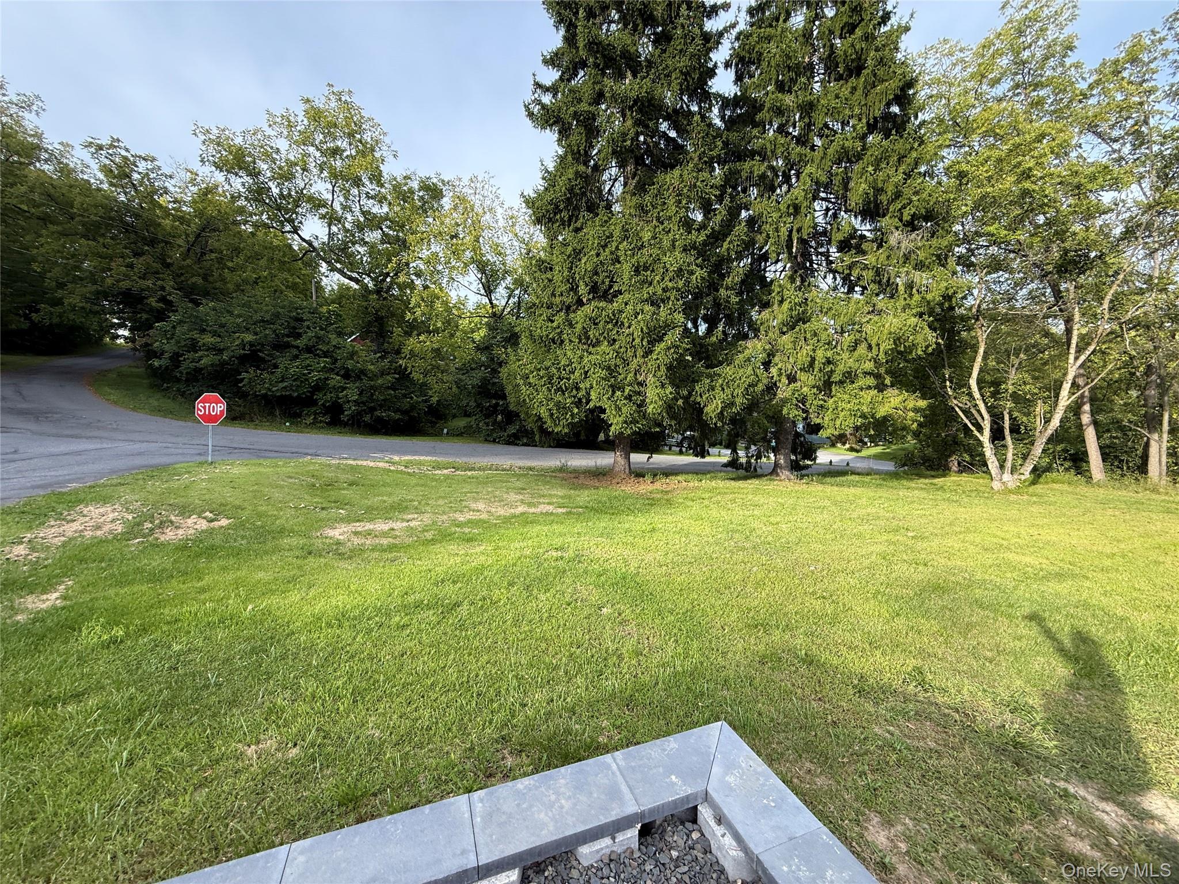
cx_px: 590
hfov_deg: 102.1
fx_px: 477
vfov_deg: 85.7
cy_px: 442
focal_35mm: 14
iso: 50
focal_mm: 2.22
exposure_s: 1/340
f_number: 2.2
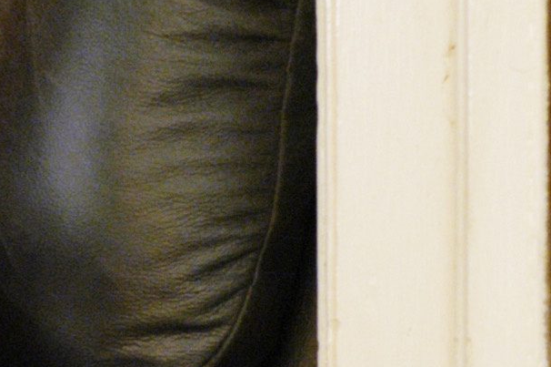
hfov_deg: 5.5
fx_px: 5674
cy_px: 394
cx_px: -471
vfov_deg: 3.7
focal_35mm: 371
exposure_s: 1/80
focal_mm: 50
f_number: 2.8
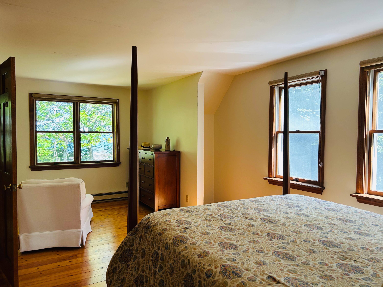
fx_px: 288
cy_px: 144
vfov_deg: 53.1
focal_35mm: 26
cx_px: 192
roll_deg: -0.4
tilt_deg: -3.1
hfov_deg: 67.3
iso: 80
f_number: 1.5
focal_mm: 5.7
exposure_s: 1/121
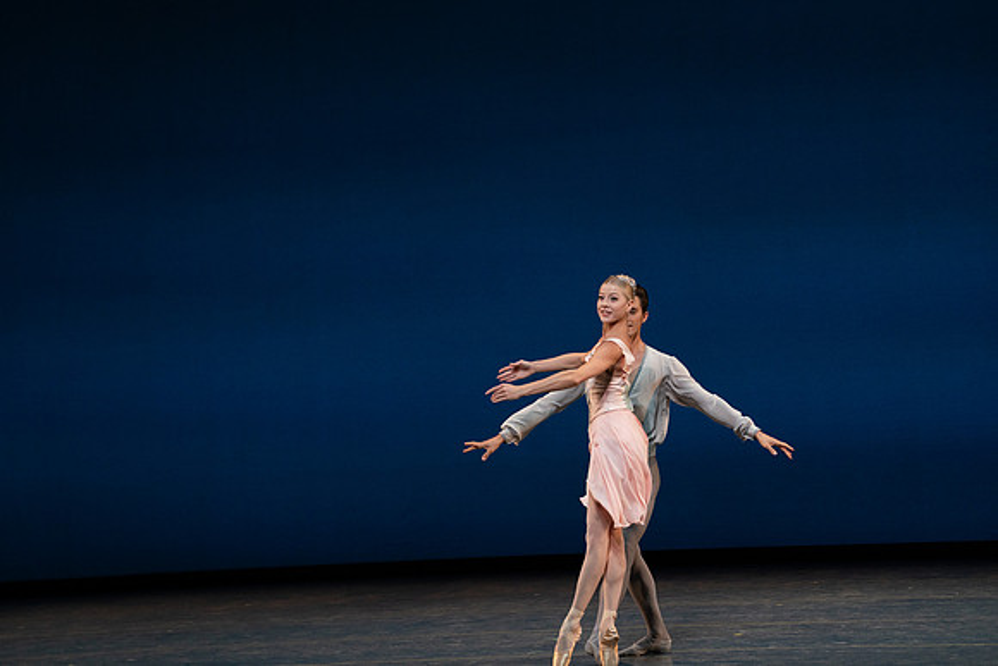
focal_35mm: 189
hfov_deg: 10.9
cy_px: 333
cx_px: 499
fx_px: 5240
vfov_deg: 7.3
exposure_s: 1/500
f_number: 8
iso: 3200
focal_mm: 189
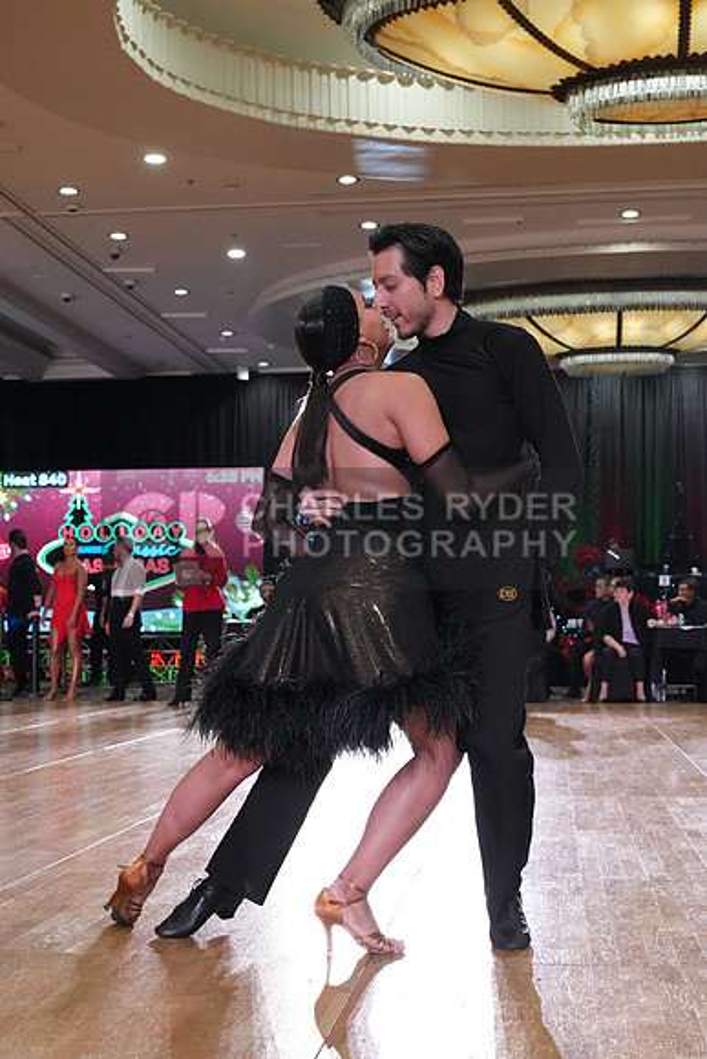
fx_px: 1442
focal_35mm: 49
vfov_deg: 40.3
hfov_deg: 27.5
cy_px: 530
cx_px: 354
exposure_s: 1/200
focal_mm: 49
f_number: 7.1
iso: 4000
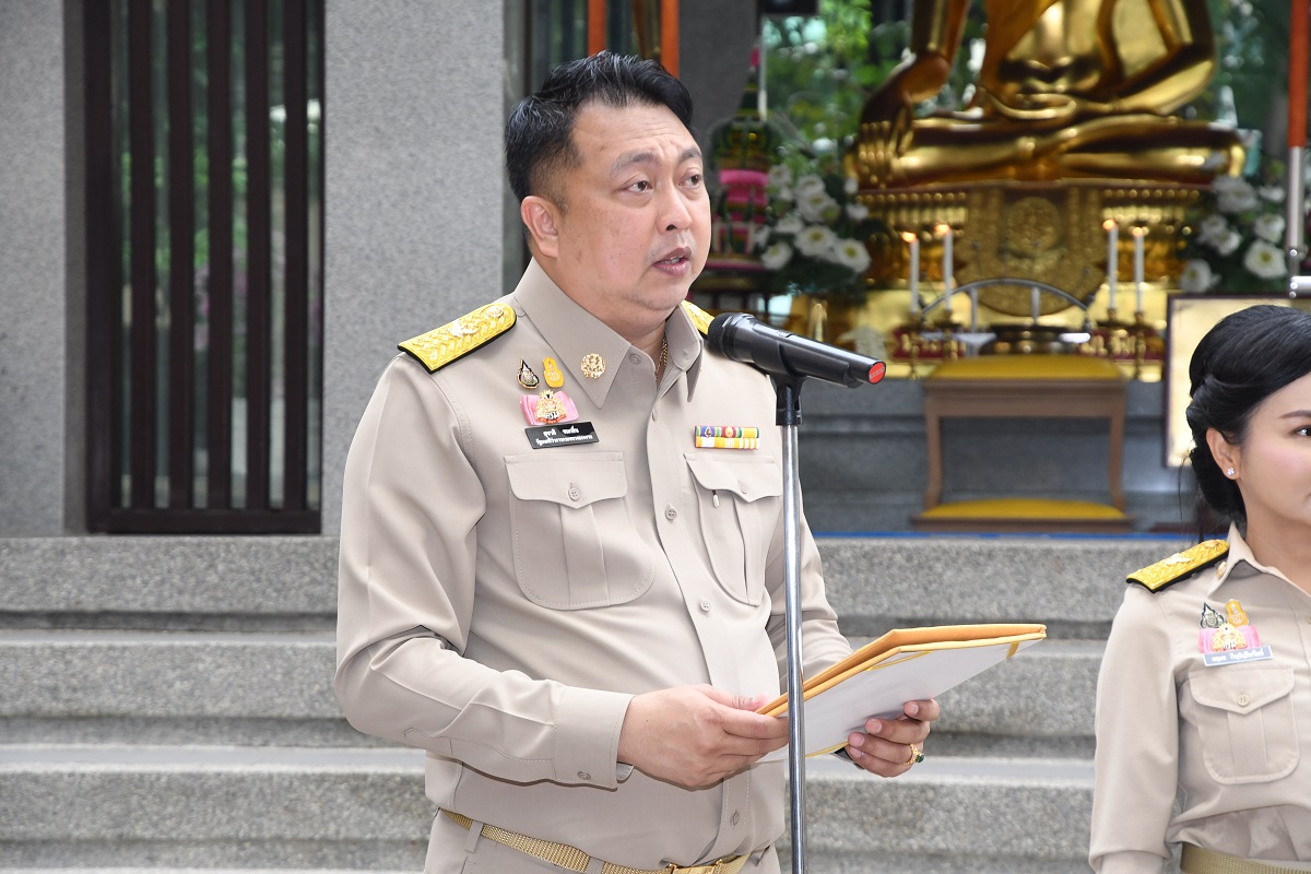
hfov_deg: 20.9
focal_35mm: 98
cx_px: 656
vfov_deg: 14.0
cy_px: 437
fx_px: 3550
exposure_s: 1/250
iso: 800
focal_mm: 65
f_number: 5.6
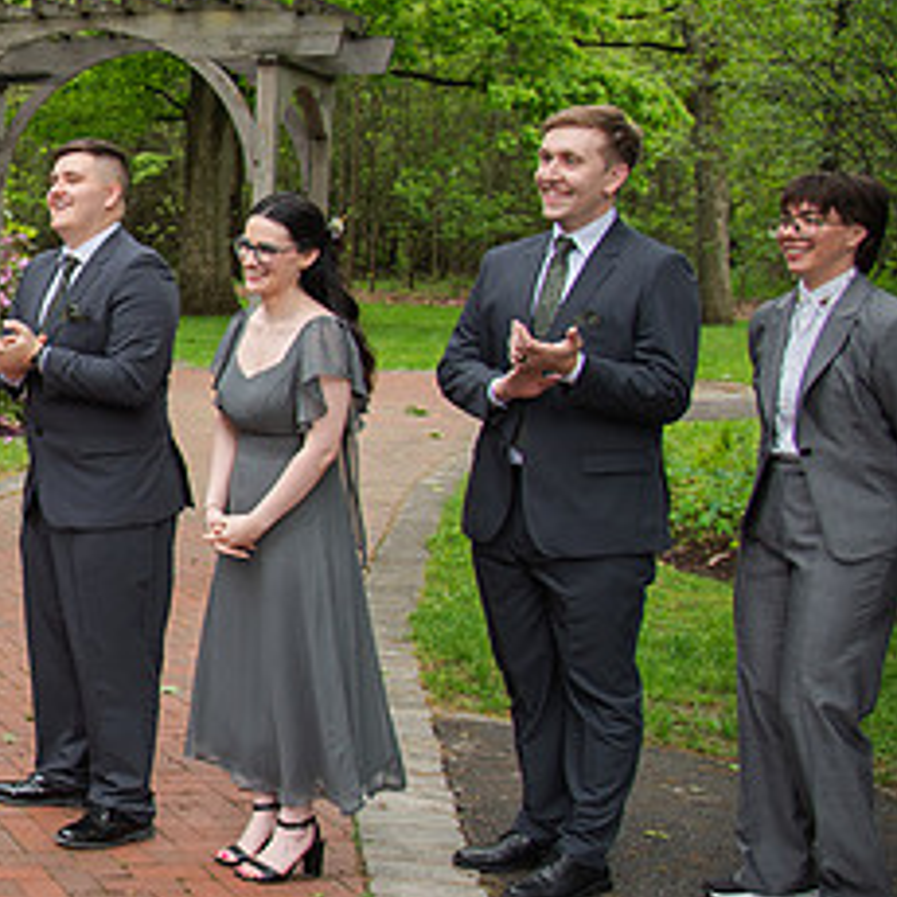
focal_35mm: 61
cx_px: -439
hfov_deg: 23.0
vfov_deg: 28.1
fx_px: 1788
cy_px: 384
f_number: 4
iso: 125
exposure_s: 1/400
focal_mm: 24
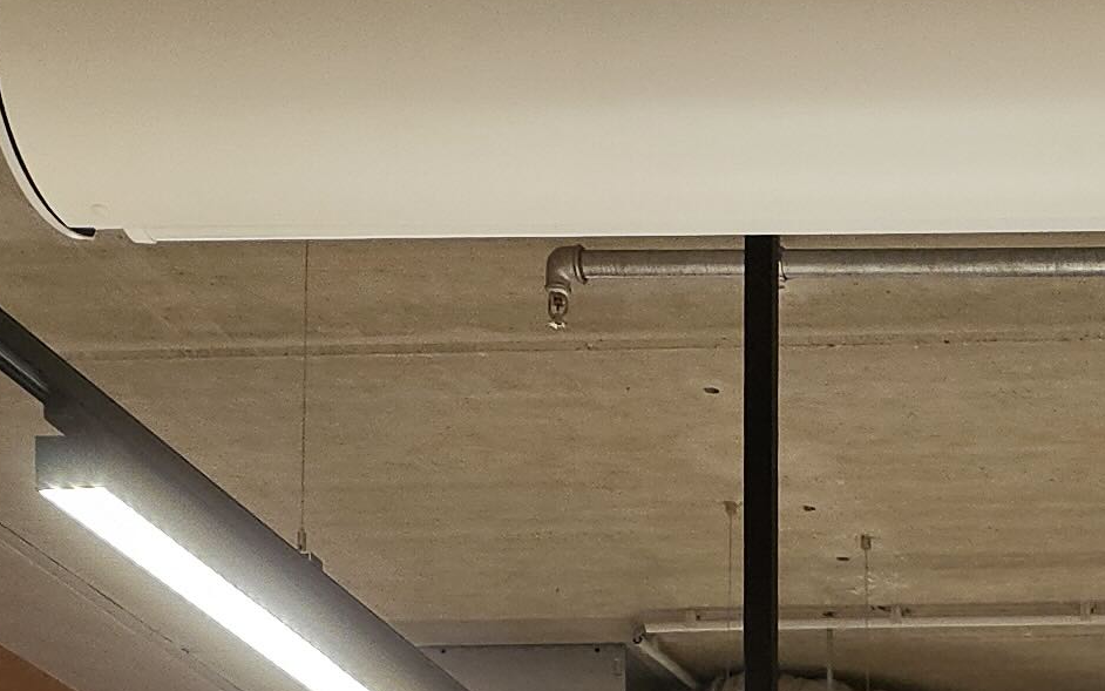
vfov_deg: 10.4
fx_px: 3253
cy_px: 1688
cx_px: 1540
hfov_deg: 17.7
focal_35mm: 108
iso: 250
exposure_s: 1/100
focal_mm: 5
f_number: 1.8
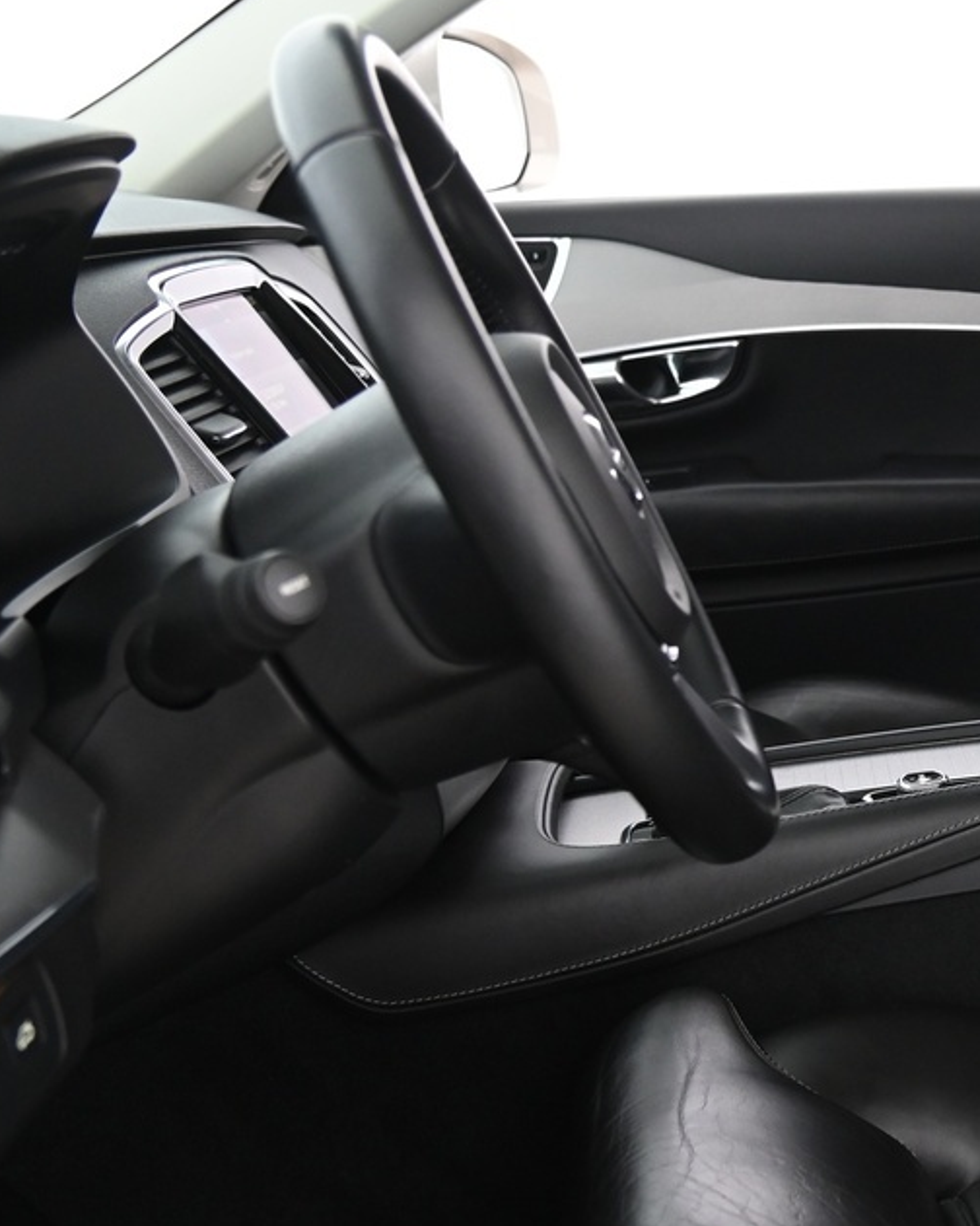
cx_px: 1130
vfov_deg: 32.2
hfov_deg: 24.2
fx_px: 2103
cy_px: 839
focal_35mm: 58
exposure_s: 1/15
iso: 2000
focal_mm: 24
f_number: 4
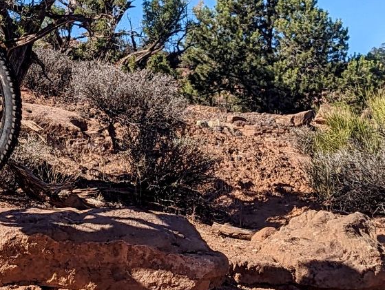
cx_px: -210
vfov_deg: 16.2
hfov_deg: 19.2
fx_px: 980
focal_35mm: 88
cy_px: -45
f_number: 1.85
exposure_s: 1/1490
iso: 42
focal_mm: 6.81
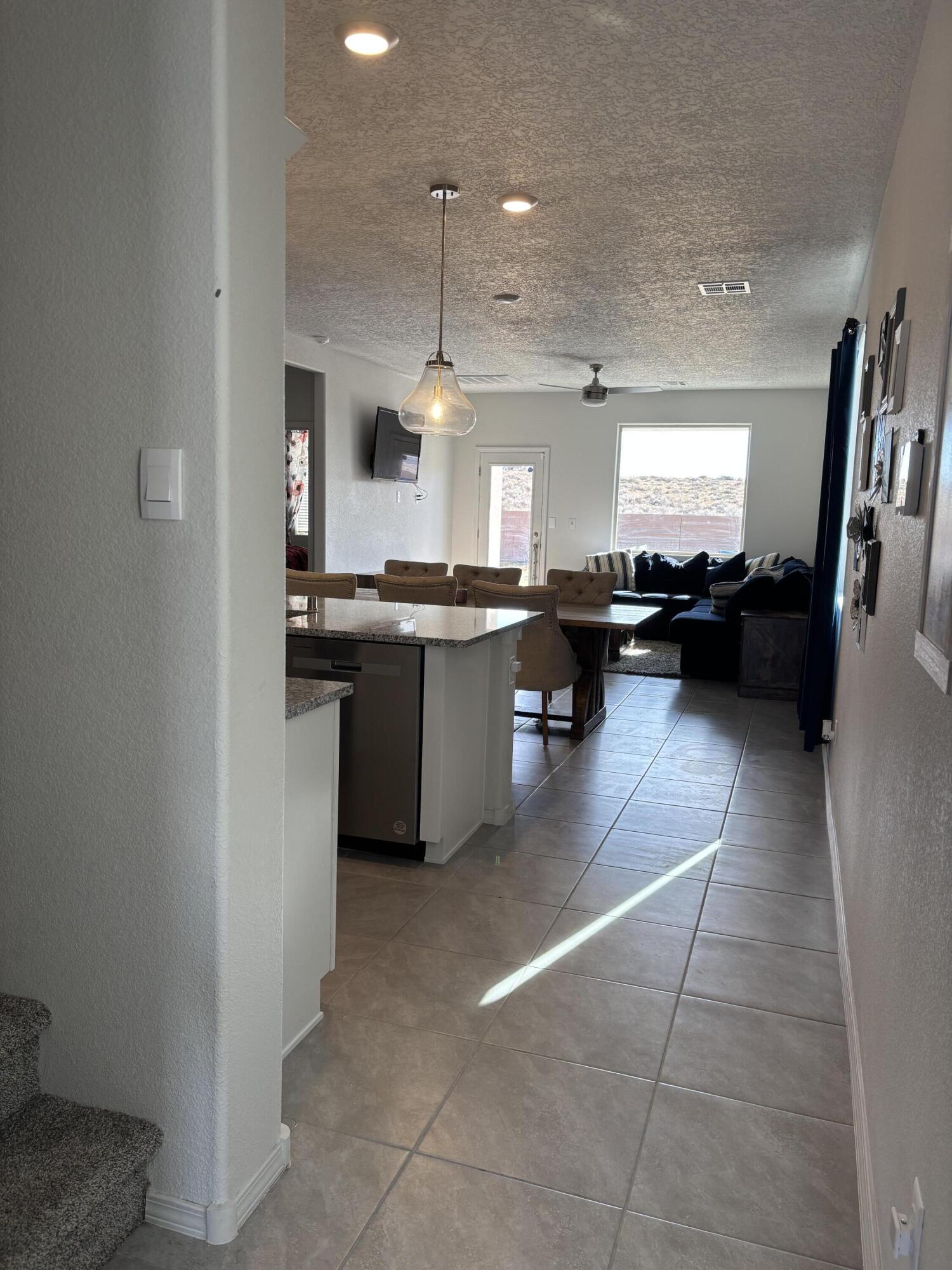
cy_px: 635
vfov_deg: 67.3
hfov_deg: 53.1
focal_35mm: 26
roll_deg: -1.9
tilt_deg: -7.8
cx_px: 476
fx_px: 953
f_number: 1.6
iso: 50
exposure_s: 1/120
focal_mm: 5.96
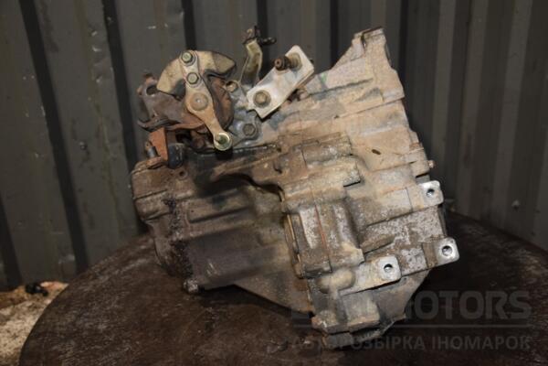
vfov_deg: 34.2
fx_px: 594
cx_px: 274
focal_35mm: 39
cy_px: 183
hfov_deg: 49.6
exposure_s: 1/60
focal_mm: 26
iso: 800
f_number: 5
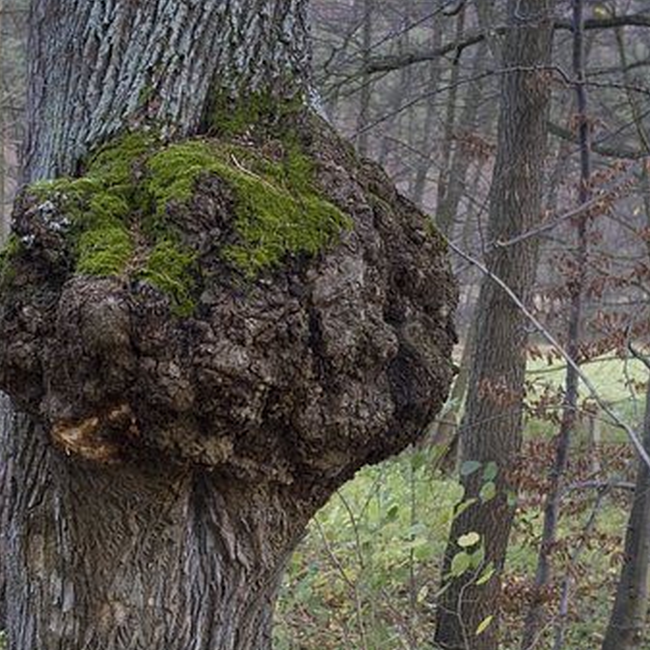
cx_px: 262
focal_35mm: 107
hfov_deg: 16.3
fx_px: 2266
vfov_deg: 16.3
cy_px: 328
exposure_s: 1/60
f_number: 5.6
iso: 800
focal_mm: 55
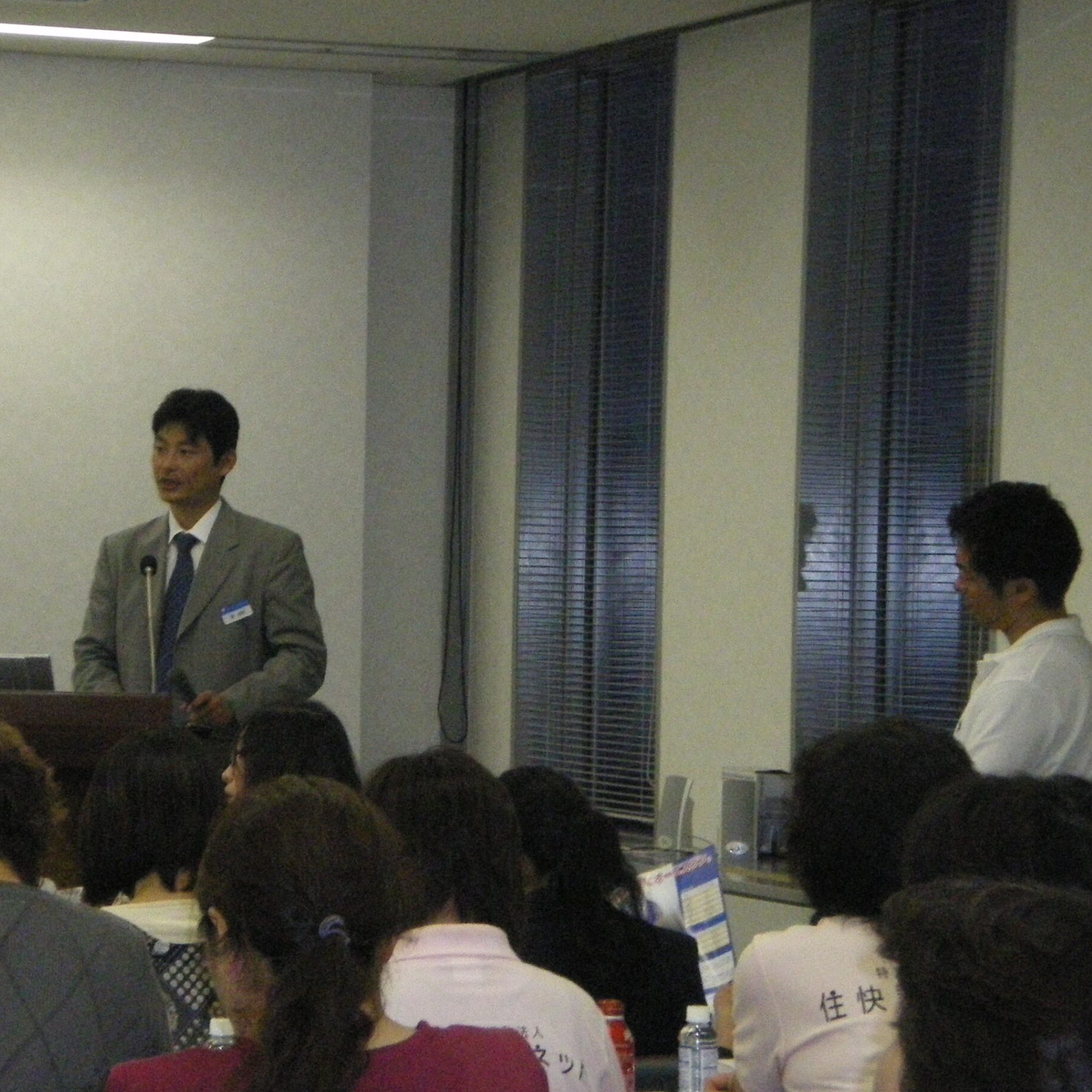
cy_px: 564
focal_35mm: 123
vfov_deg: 14.2
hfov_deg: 14.2
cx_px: 512
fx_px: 4390
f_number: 5.7
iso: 800
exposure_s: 1/80
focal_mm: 17.3
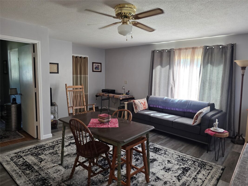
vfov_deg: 58.9
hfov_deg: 73.9
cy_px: 93
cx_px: 124
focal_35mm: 23
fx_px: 165
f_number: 1.7
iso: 200
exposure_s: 1/120
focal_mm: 6.3
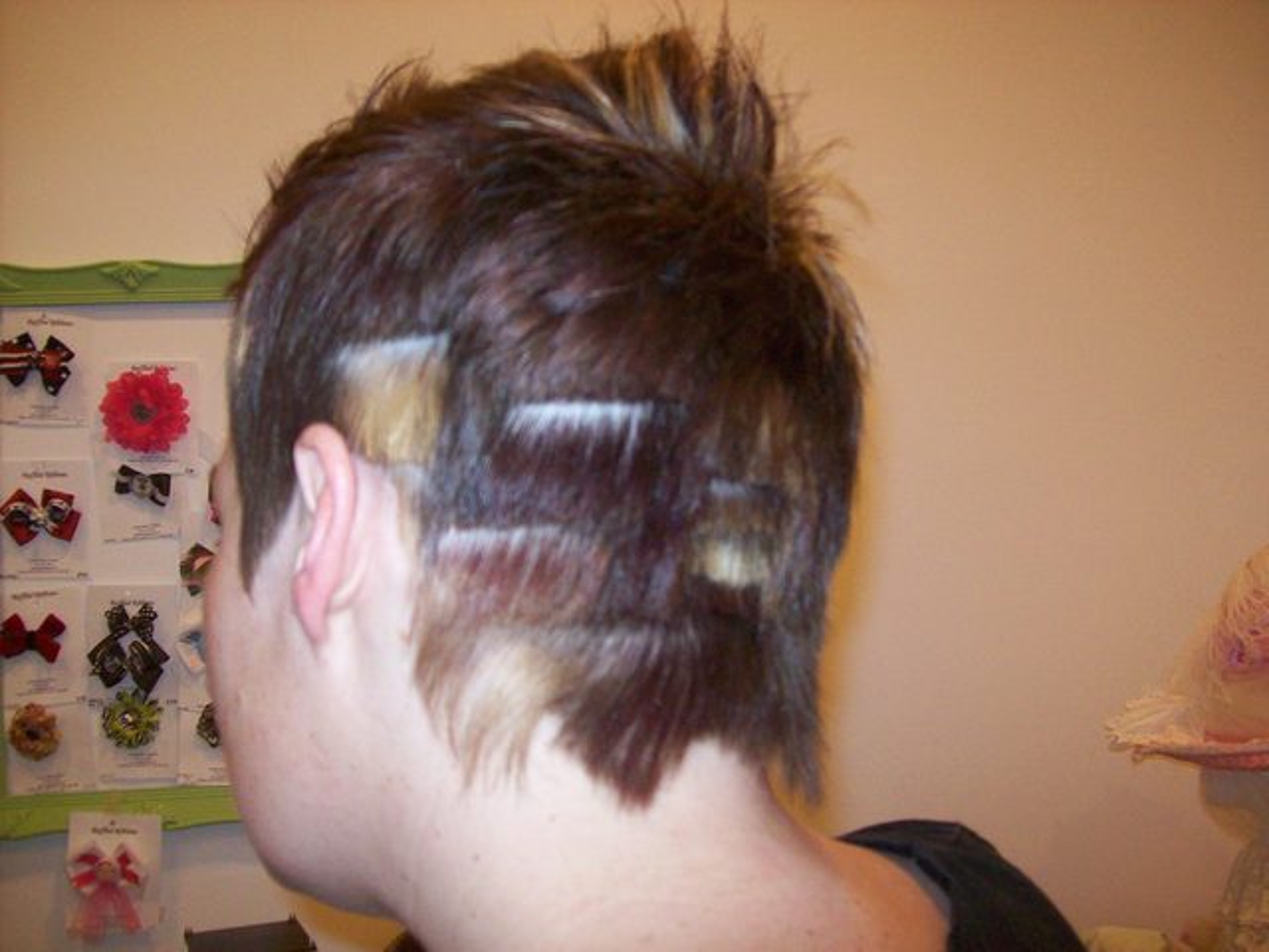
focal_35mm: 36
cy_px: 476
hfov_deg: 51.4
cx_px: 634
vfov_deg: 39.7
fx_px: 1320
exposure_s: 1/64
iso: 200
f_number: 2.7
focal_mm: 6
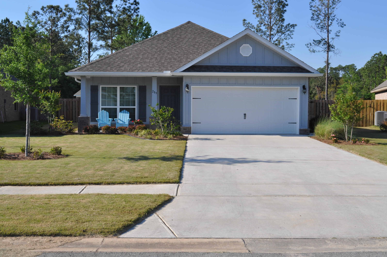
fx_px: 499
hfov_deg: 42.4
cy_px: 128
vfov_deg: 28.9
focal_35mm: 46
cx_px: 194
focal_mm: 31
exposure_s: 1/400
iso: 200
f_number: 9
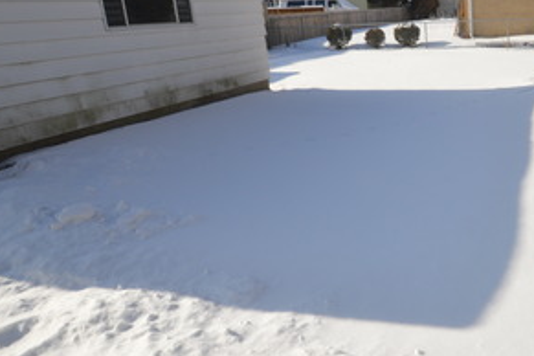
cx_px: 473
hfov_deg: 51.1
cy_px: 150
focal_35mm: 33
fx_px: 489
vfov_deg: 39.9
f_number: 11
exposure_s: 1/200
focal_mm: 10
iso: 100
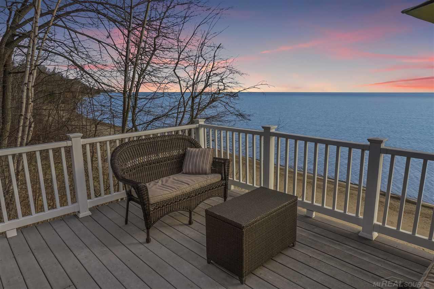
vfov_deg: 53.1
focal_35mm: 24
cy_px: 144
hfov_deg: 73.8
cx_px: 217
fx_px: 289
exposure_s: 1/40
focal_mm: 16
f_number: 18
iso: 100
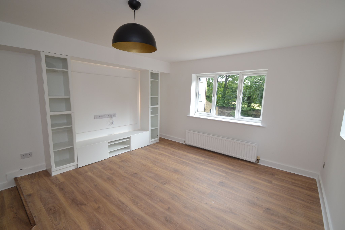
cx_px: 172
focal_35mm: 15
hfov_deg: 100.4
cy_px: 115
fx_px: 144
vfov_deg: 77.3
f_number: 5.6
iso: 400
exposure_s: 1/125
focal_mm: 10
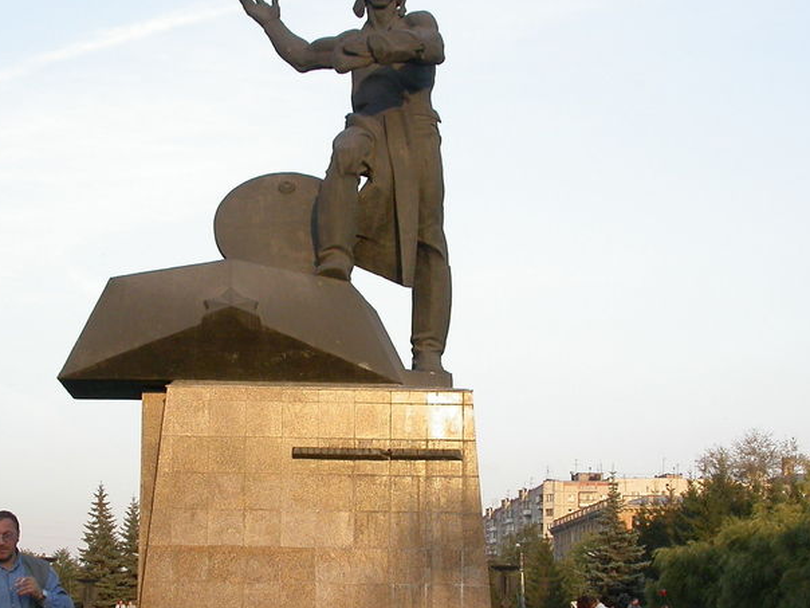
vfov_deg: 18.6
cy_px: 375
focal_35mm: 79
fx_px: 1849
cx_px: 326
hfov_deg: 24.7
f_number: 3.8
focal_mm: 11.1
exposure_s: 1/250
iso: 100
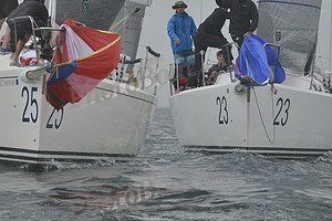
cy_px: 38
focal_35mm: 387
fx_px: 3569
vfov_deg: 3.6
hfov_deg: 5.3
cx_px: 12
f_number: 7.1
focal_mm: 200
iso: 280
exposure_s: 1/800
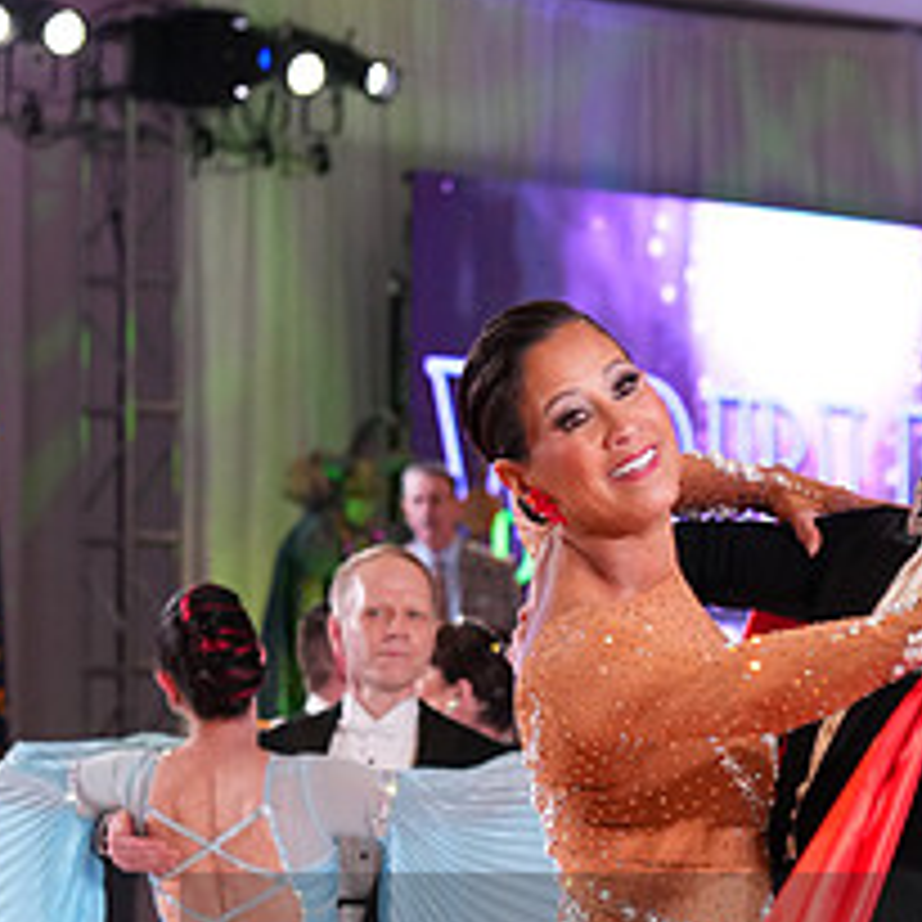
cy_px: 1025
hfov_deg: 8.4
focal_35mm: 207
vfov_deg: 8.4
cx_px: 803
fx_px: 6238
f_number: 4
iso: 2500
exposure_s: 1/400
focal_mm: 86
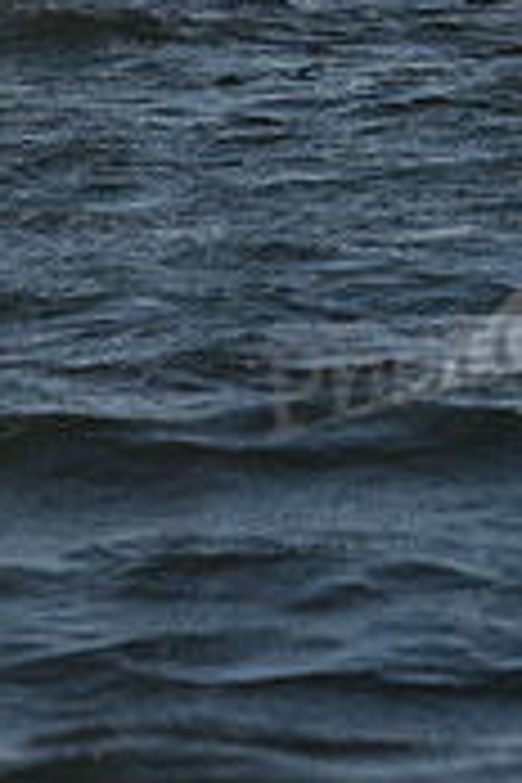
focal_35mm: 450
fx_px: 9787
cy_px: -306
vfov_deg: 4.6
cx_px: 29
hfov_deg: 3.1
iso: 250
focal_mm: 135
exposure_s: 1/800
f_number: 8
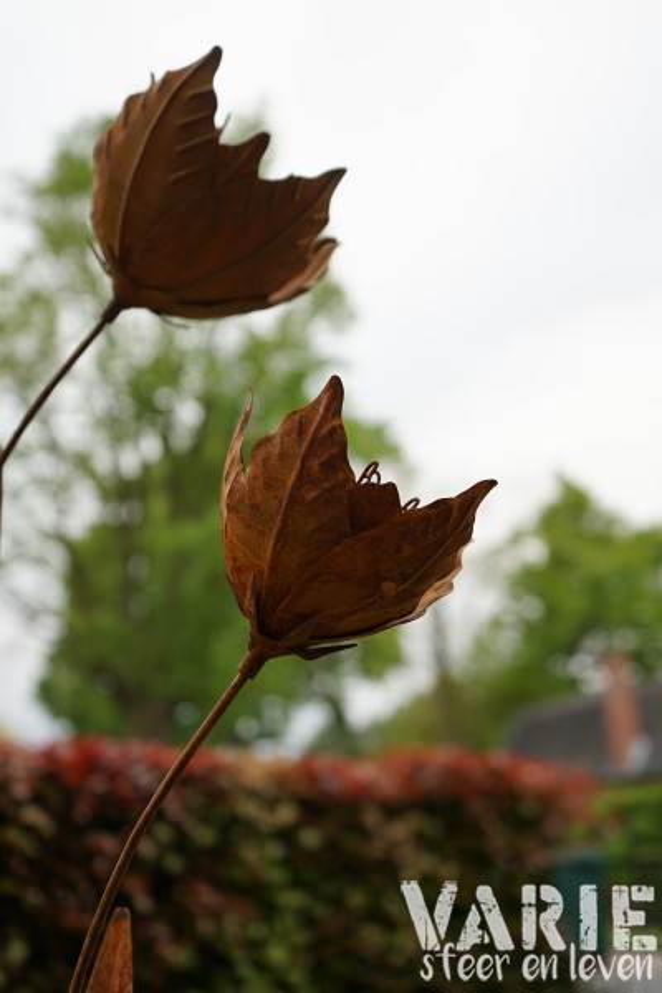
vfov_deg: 48.5
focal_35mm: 40
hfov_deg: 33.4
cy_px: 496
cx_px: 331
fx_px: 1103
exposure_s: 1/60
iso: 125
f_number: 4
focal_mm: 40
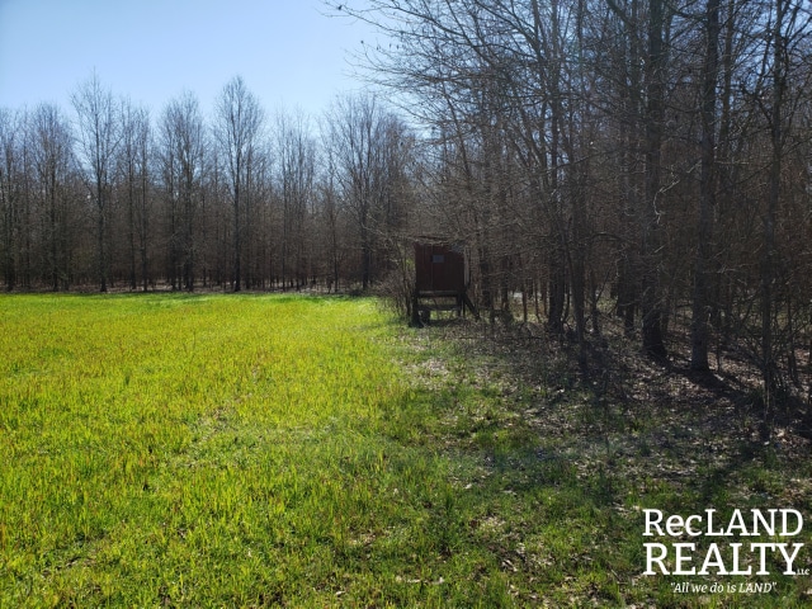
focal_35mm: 26
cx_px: 406
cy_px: 304
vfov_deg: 53.1
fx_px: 610
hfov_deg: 67.3
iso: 50
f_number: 2.4
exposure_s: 1/1182
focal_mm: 4.3
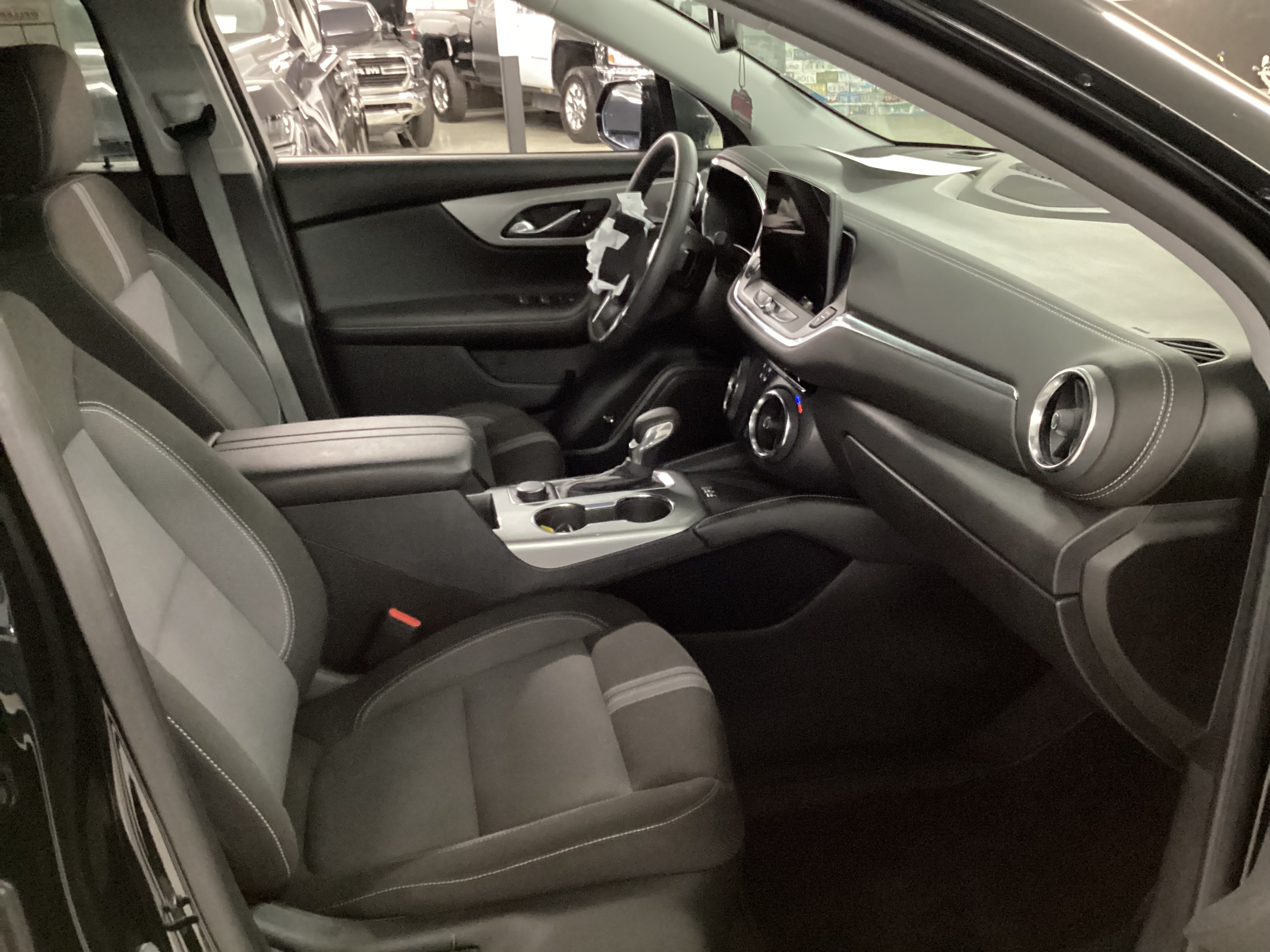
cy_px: 476
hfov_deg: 58.4
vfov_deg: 45.4
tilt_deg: -24.4
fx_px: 1137
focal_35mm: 31
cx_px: 635
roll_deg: +2.4
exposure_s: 1/17
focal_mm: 3.3
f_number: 2.4
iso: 640
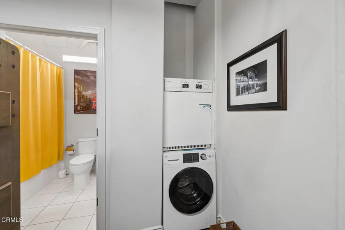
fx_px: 134
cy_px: 115
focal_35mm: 14
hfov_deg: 104.3
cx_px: 172
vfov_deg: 81.2
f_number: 8
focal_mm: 14
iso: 160
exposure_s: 1/4
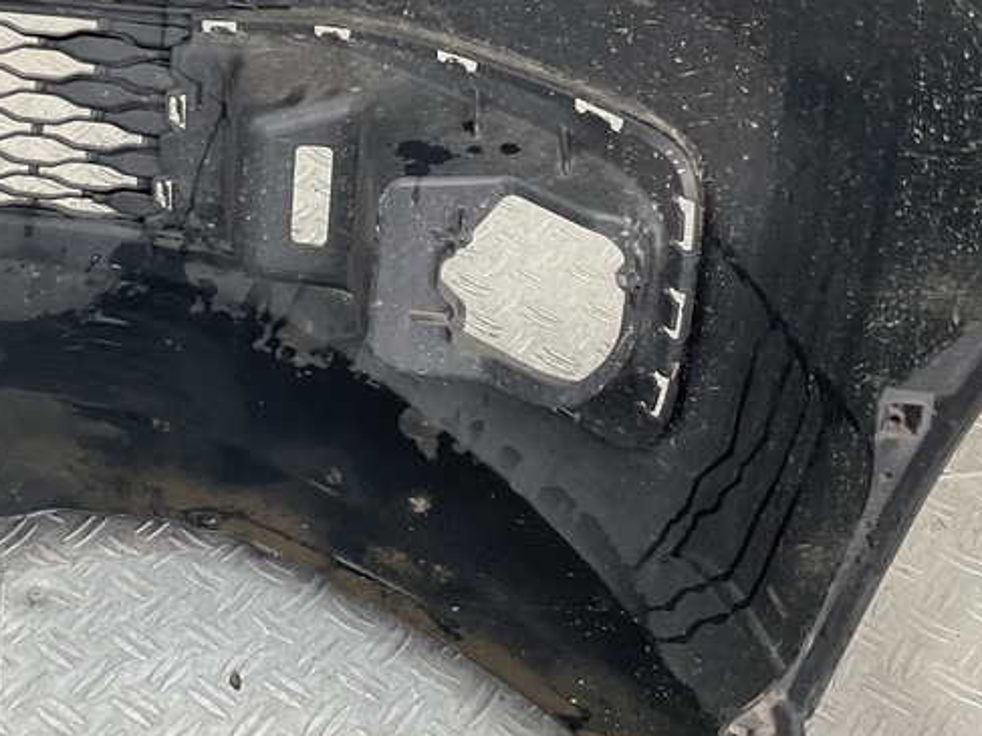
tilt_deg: -37.9
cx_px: 331
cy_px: 83
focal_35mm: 60
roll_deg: +1.7
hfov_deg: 31.9
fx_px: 1702
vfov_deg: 23.8
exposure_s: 1/120
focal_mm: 3
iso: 40
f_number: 1.8
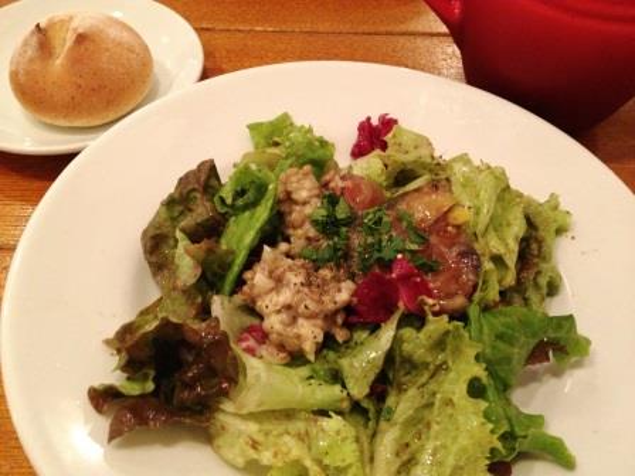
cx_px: 318
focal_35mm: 35
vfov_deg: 40.7
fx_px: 642
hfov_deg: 52.6
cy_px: 238
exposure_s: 1/15
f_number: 2.4
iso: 400
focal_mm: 4.28
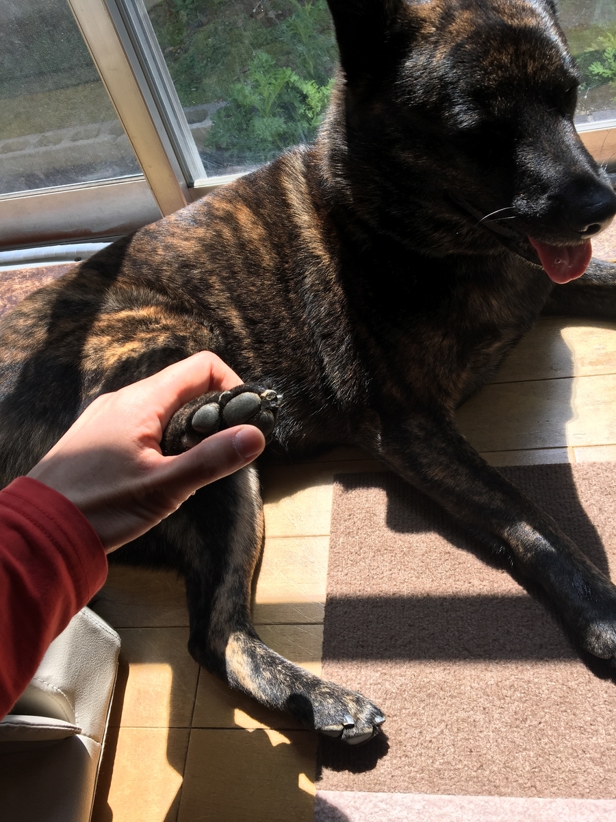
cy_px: 411
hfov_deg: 48.2
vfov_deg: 61.7
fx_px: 688
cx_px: 308
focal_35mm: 29
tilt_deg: -49.8
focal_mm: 4.15
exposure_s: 1/375
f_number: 2.2
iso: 25
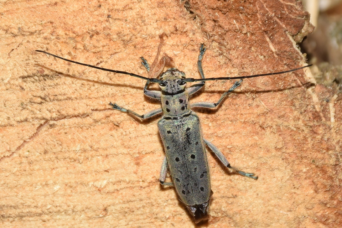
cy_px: 114
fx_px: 1995
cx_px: 171
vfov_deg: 6.5
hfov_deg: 9.8
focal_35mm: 210
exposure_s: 1/160
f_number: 13
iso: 100
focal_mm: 140
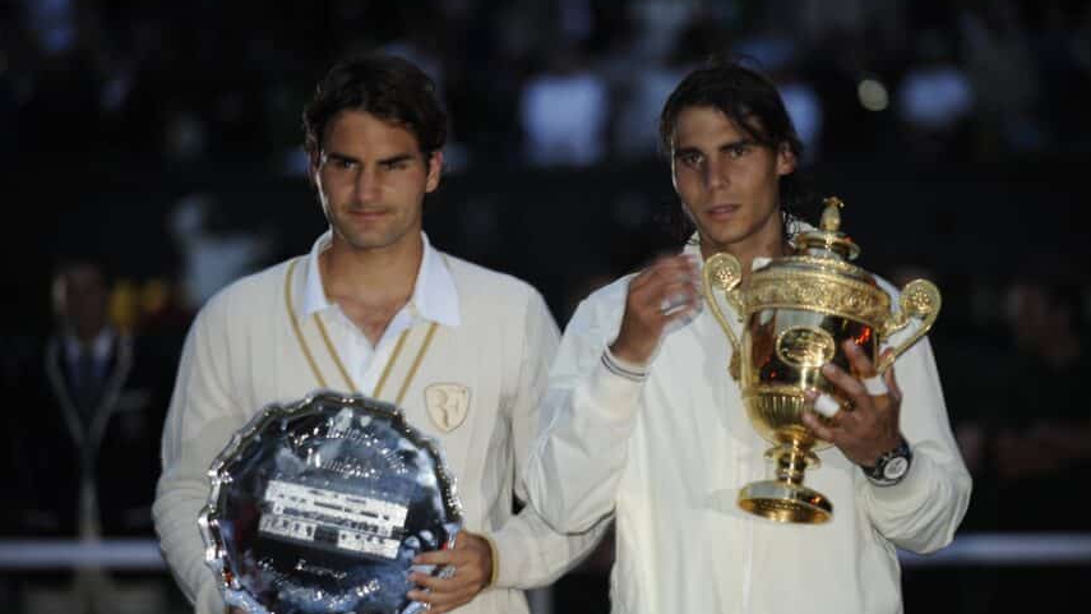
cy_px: 354
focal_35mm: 179
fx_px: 5178
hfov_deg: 12.0
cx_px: 546
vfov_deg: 6.8
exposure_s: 1/60
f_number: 2.8
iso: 800
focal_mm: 170
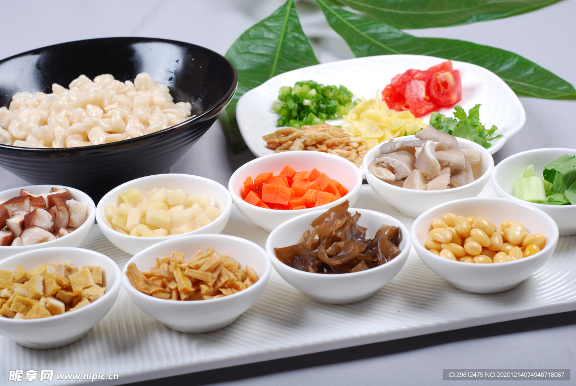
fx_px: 1201
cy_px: 193
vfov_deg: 18.2
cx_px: 288
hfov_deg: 27.0
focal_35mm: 75
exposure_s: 1/160
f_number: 10
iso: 100
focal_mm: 50
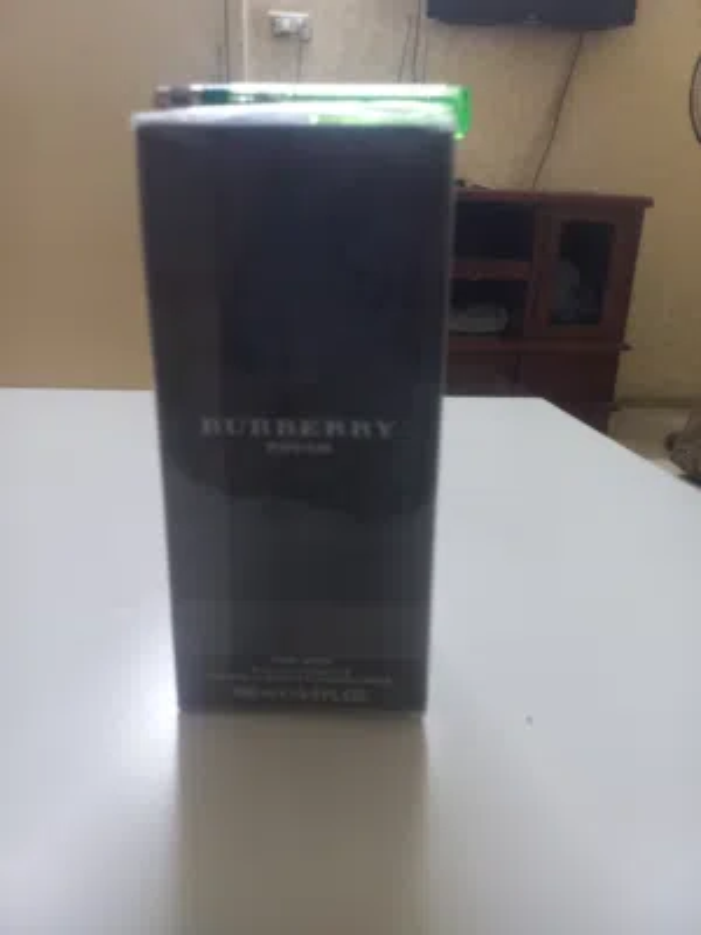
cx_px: 350
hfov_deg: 54.9
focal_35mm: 25
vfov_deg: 69.4
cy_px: 468
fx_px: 675
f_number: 1.8
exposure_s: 1/33.3
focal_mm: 4.6
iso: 400
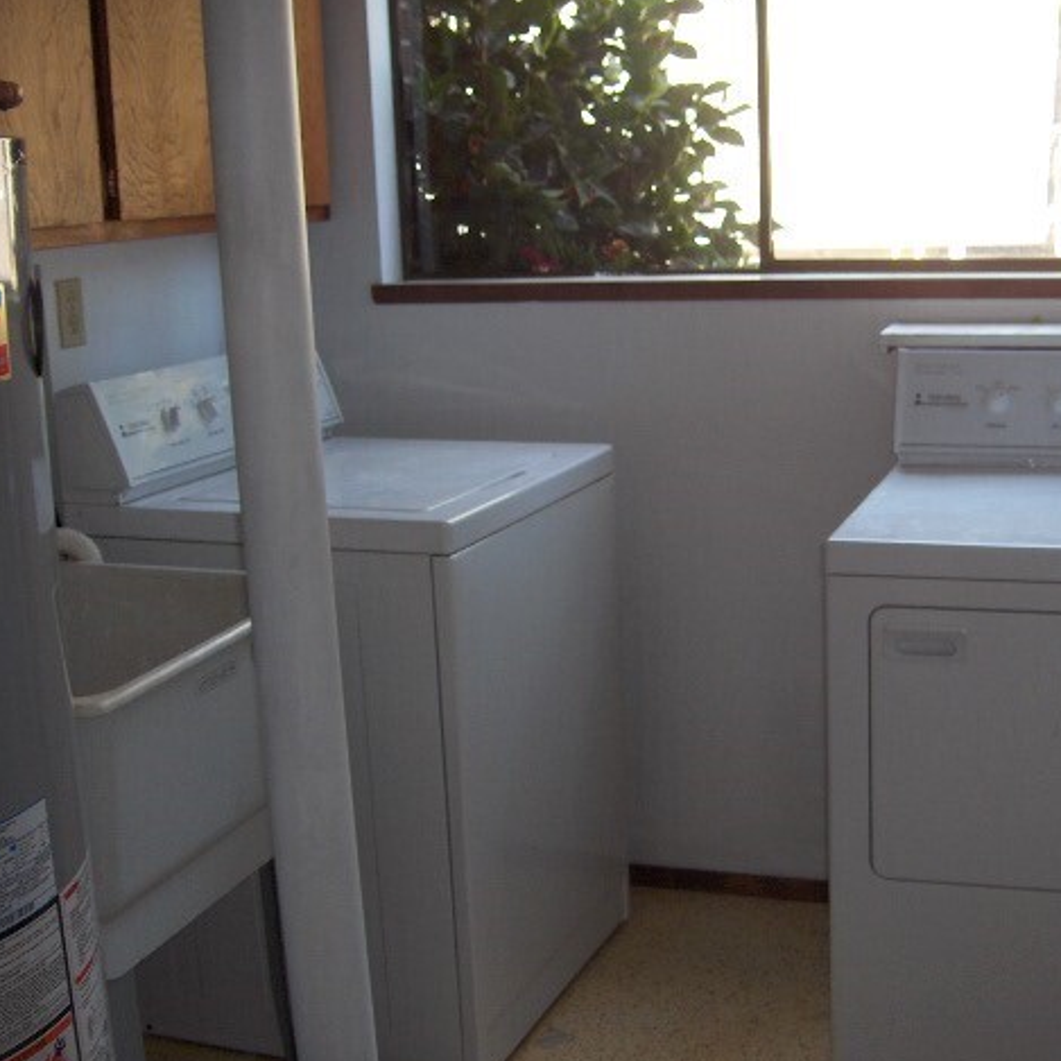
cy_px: 529
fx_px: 1630
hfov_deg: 35.8
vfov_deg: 36.1
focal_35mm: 47
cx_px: 688
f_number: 2.8
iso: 100
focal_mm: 8
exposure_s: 1/60
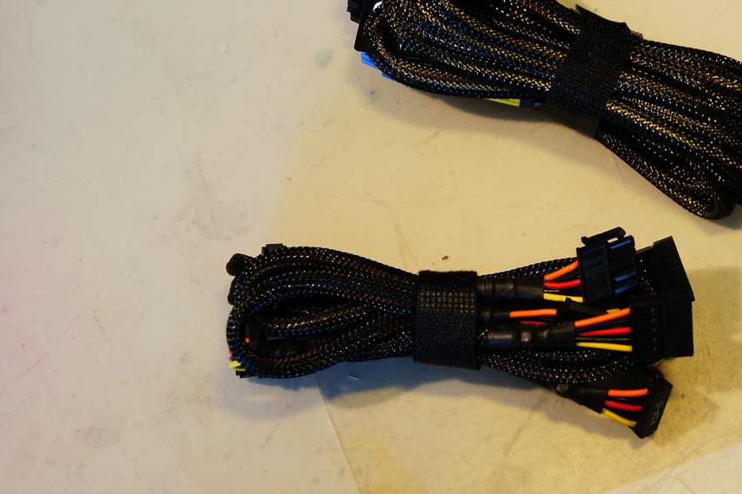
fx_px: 1731
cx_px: 487
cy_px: 206
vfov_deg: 16.2
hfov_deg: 24.1
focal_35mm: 84
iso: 400
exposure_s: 1/40
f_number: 5.6
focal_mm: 40
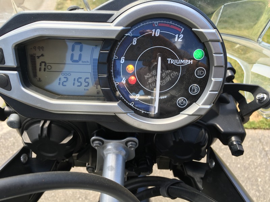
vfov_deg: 48.2
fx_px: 226
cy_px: 101
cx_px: 135
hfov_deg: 61.7
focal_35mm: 29
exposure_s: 1/216
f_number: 2.2
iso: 25
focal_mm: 4.15
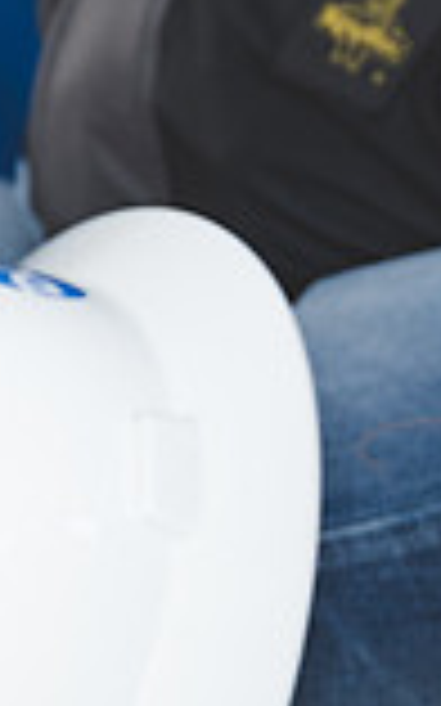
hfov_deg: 3.4
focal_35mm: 386
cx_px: 812
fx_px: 7430
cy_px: 495
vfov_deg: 5.4
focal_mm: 70
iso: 200
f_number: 4
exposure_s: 1/200
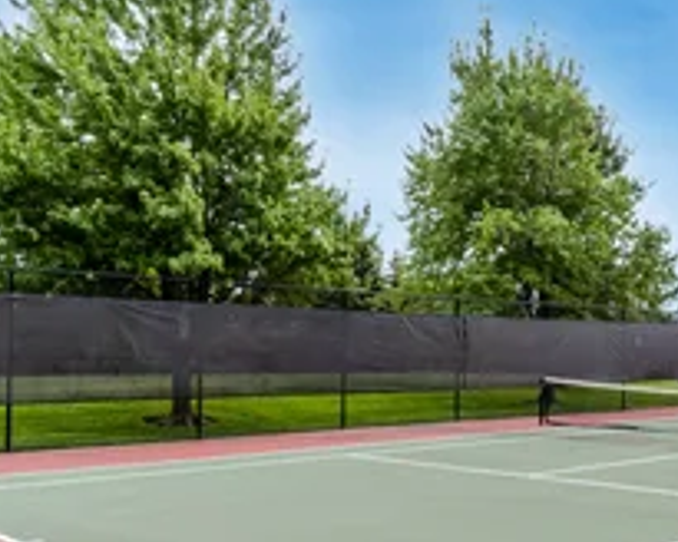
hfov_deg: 37.6
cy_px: 352
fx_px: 883
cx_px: 675
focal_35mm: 44
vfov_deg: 33.9
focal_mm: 10
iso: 100
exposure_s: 1/50
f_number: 16
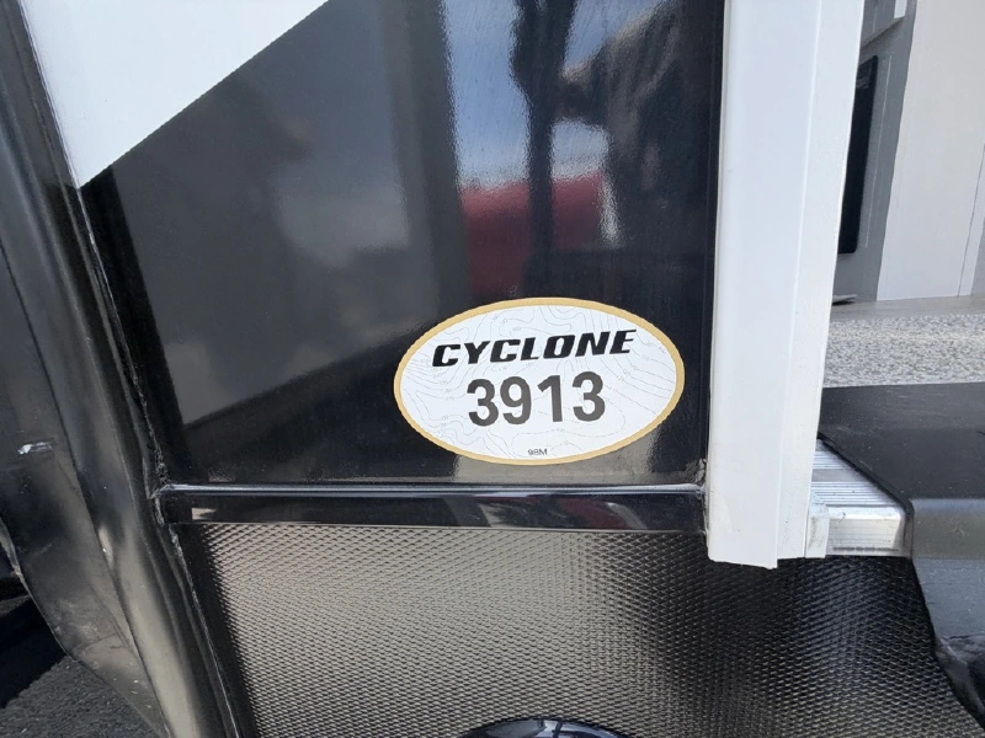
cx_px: 492
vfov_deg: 85.7
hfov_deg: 102.1
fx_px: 398
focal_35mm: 14
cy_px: 369
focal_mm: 2.22
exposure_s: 1/381
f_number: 2.2
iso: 50
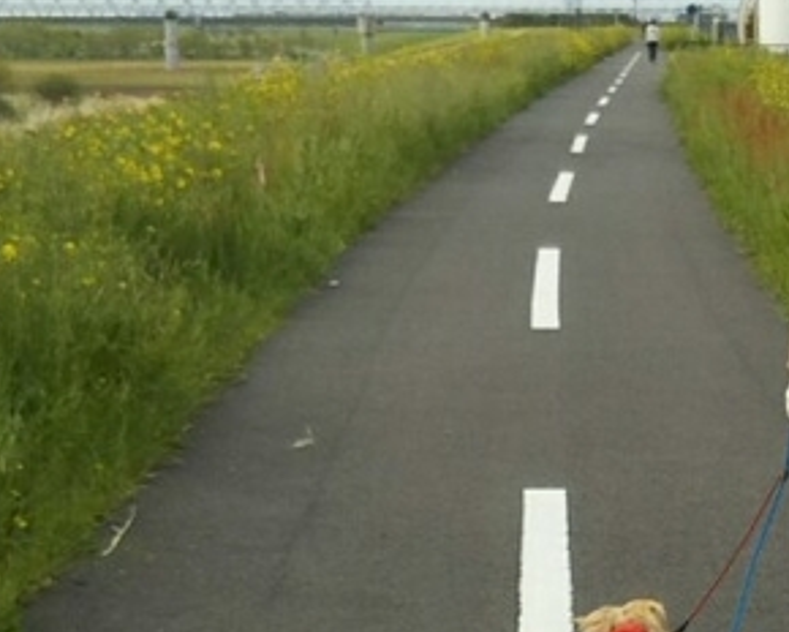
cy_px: 534
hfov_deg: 15.7
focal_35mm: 121
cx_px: 675
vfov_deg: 12.7
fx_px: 2826
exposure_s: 1/616
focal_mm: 4
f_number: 2.2
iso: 25
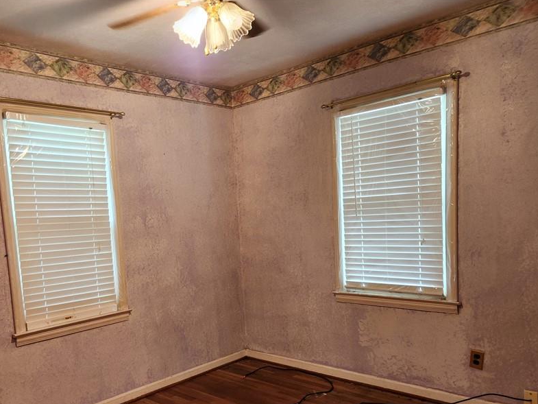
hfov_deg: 59.1
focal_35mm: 30
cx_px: 196
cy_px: 261
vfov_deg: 46.3
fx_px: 466
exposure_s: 1/60
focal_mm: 5.4
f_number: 1.8
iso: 320
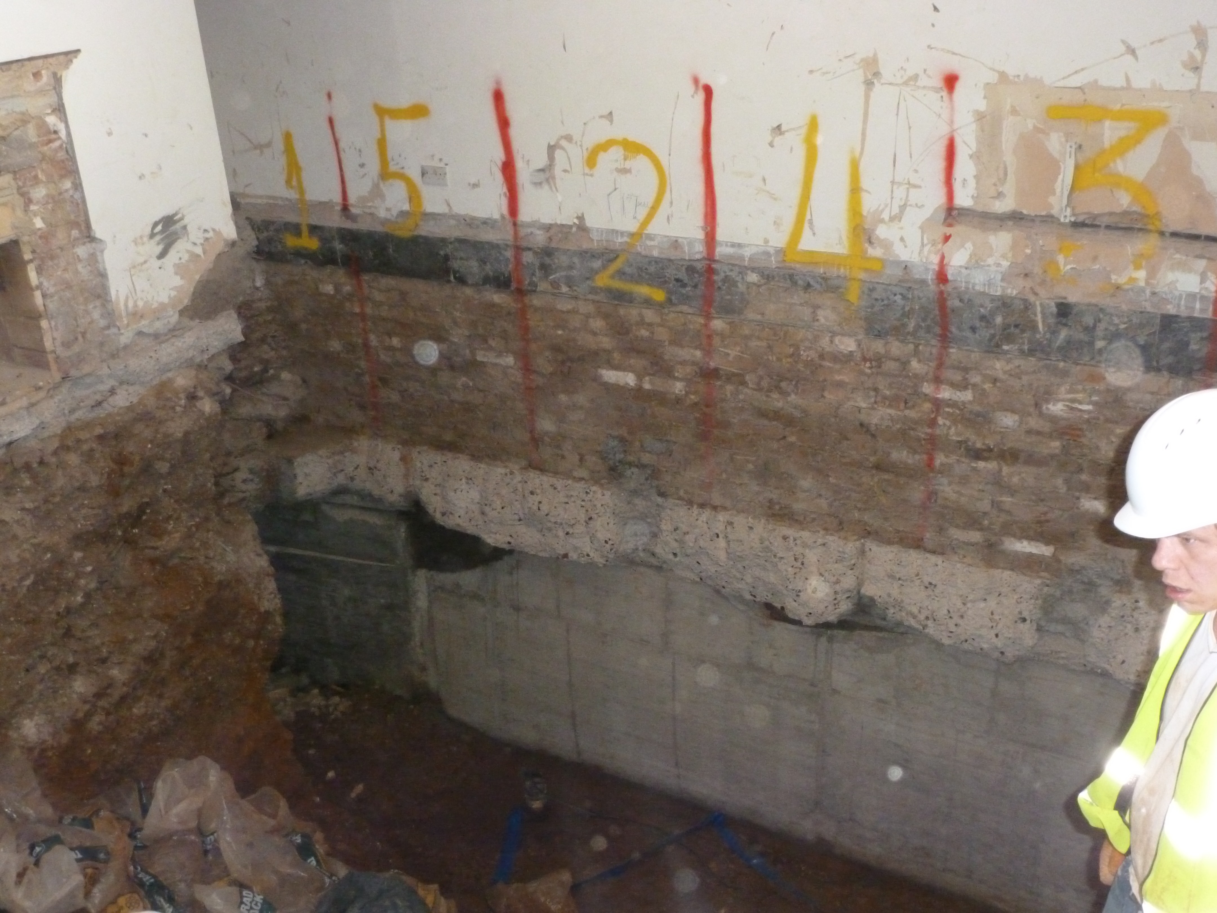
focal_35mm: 33
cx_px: 608
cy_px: 456
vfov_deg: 42.9
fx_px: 1160
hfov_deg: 55.4
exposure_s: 1/15
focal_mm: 5.9
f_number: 3.6
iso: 800
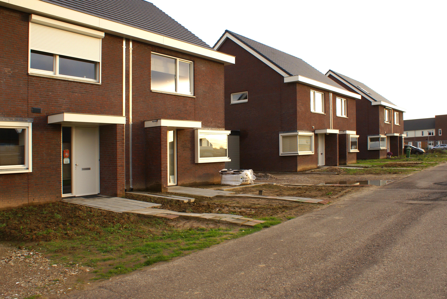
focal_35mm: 52
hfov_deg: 37.8
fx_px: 653
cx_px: 224
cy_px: 150
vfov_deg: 25.8
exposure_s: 1/80
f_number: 9
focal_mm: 35
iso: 100
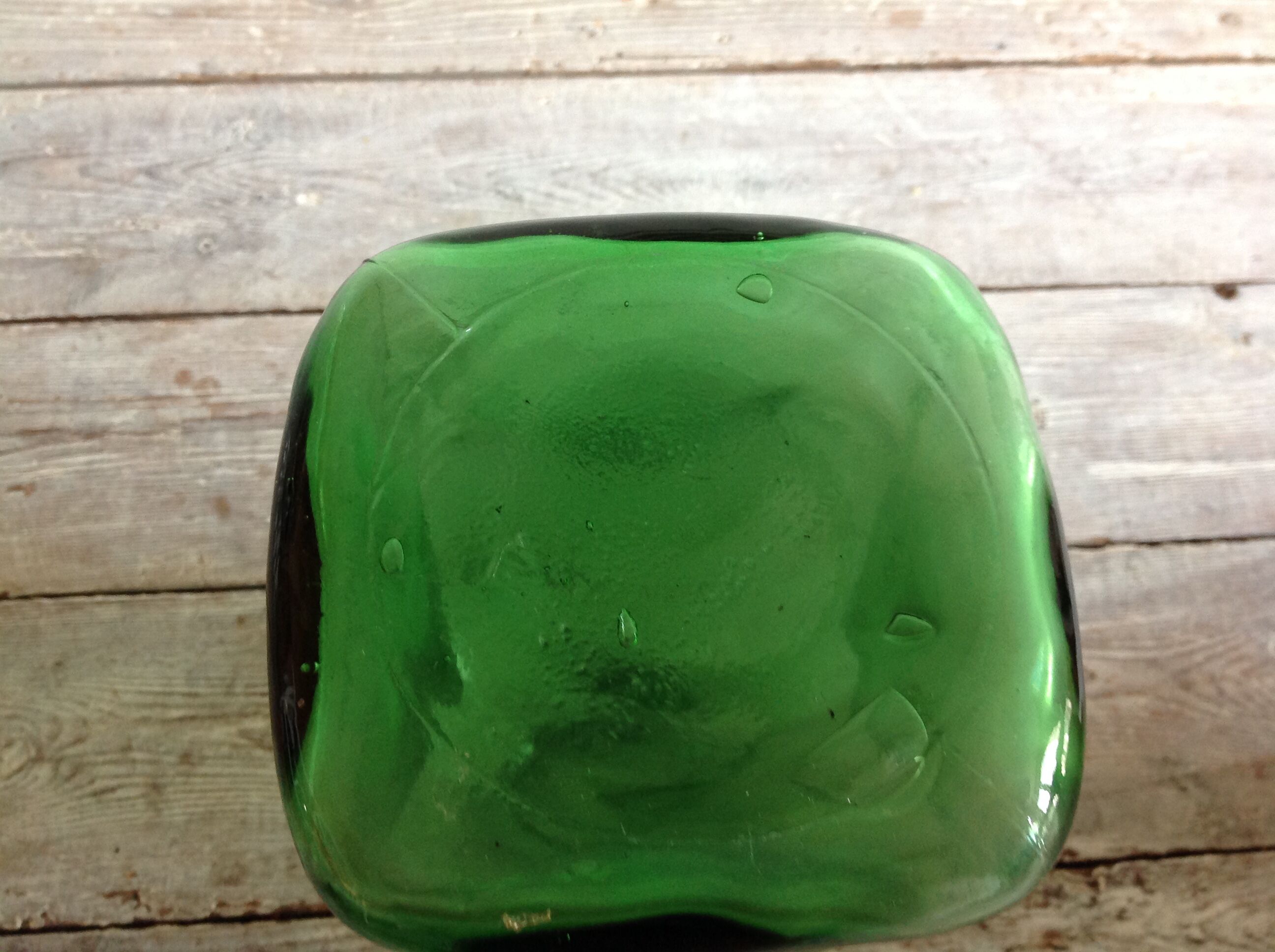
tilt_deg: -66.5
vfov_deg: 40.6
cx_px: 638
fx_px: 1287
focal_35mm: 35
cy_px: 476
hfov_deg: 52.7
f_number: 2.4
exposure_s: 1/15
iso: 125
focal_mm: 4.28
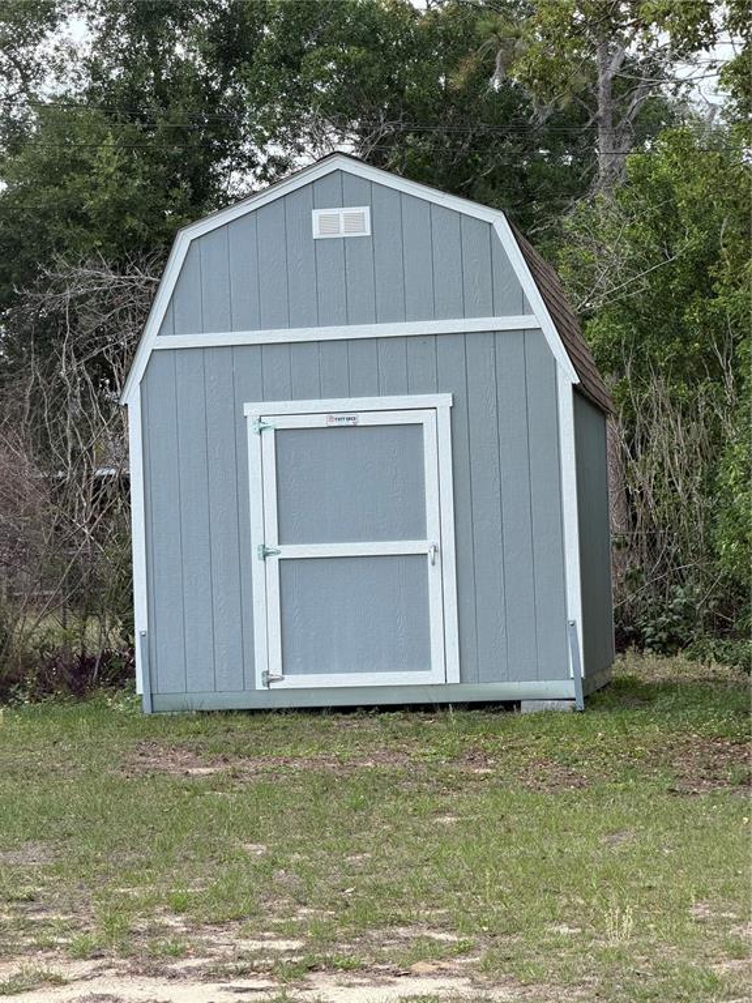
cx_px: 376
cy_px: 502
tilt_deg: +2.8
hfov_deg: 14.8
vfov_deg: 19.6
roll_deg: +2.3
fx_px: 2897
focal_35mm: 100
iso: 50
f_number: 2.8
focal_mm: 16.89
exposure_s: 1/424
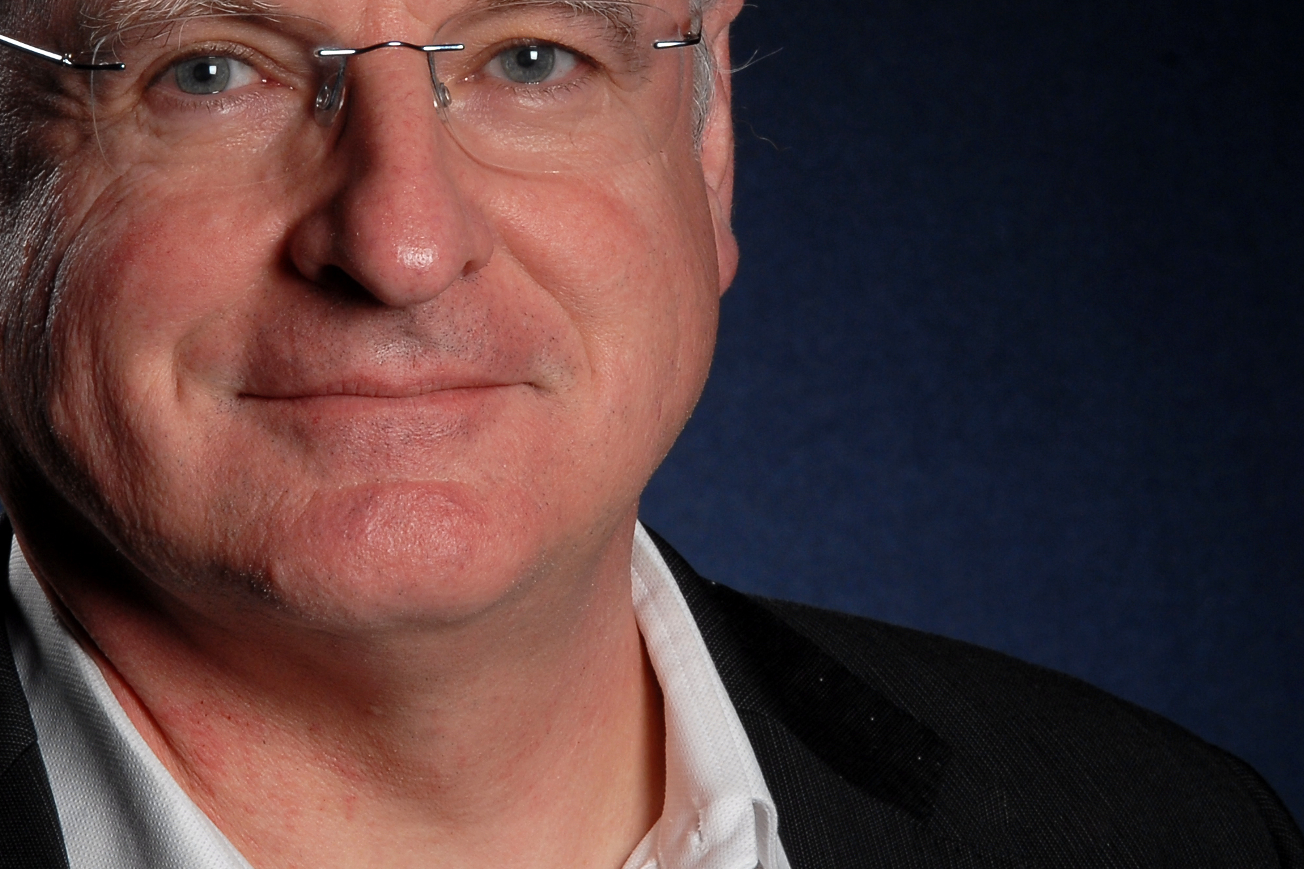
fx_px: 14267
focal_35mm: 394
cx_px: 442
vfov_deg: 3.5
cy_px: 260
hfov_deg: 5.2
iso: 160
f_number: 16
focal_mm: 135
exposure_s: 1/125
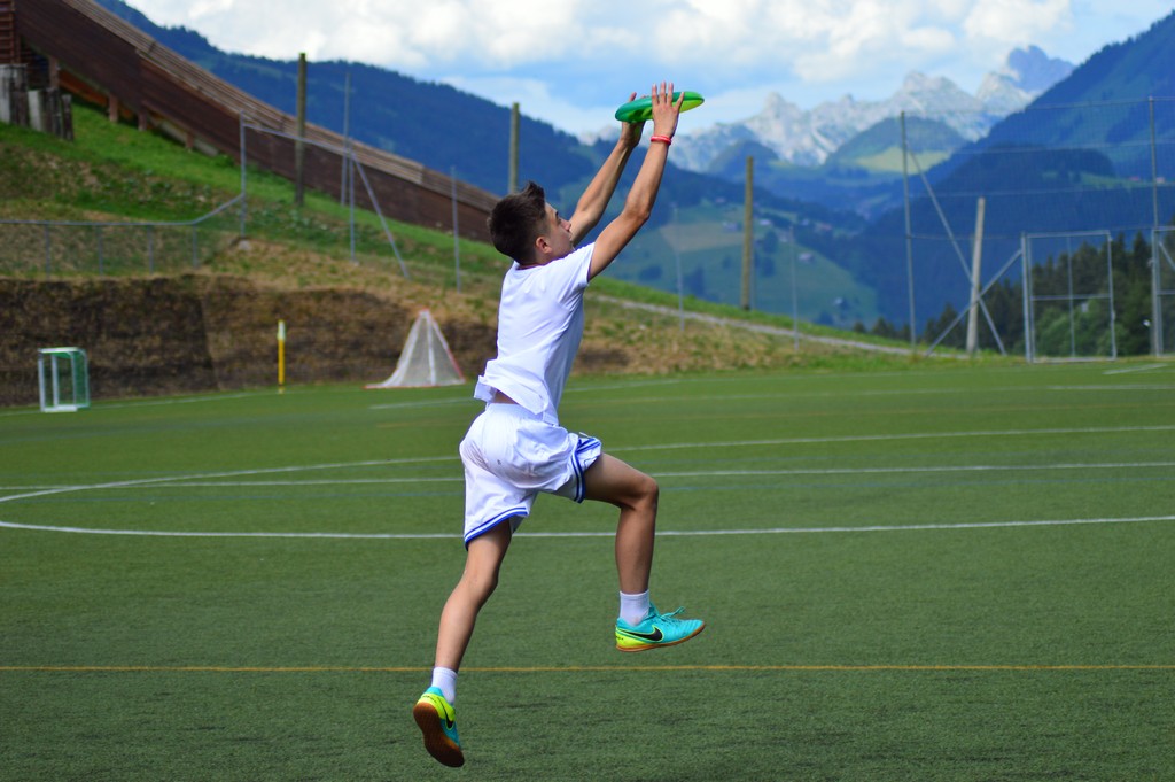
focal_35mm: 112
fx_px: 3669
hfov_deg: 18.2
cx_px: 588
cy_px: 391
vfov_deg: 12.2
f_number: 4
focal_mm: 75
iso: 200
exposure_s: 1/1250
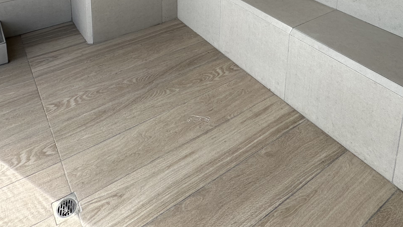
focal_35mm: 32
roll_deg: -0.3
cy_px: -76
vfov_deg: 29.0
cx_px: 178
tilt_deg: -10.9
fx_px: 342
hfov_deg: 60.9
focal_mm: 2.22
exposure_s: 1/487
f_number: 2.2
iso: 50
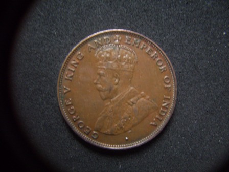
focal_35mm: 34
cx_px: 114
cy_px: 86
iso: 160
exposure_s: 1/8
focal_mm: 5.7
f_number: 2.9
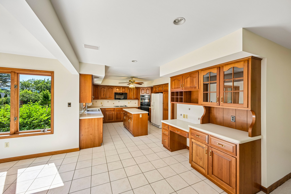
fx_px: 113
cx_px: 146
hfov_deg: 104.3
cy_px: 97
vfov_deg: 81.2
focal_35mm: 14
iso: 160
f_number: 8
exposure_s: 1/15
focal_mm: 14
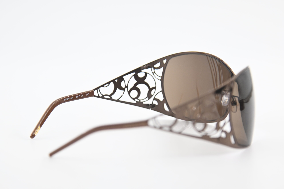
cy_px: 94
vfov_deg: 9.9
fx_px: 1089
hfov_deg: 14.9
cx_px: 142
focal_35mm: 138
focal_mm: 92
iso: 400
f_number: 4
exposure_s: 1/400
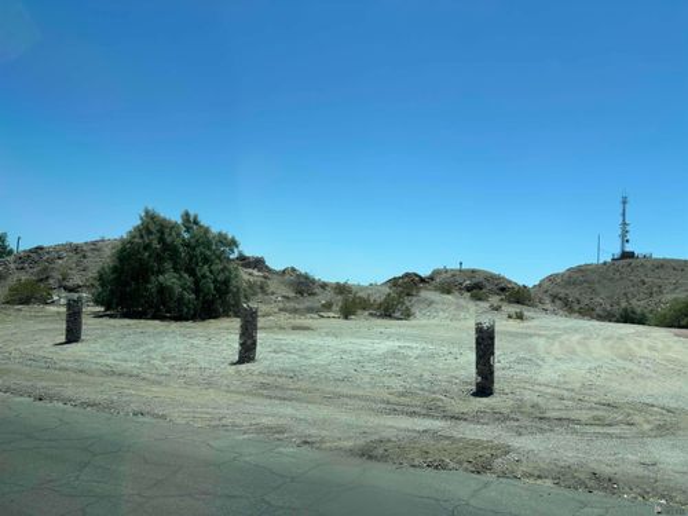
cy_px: 258
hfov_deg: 67.3
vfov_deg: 53.1
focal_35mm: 26
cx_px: 344
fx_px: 517
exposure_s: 1/1845
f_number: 1.6
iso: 50
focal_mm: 5.96
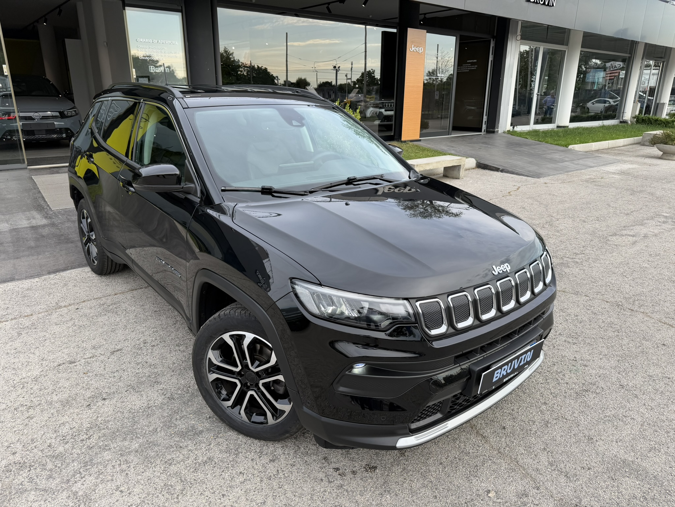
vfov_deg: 56.8
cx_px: 338
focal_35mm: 24
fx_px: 468
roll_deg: -0.7
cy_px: 254
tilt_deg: -19.5
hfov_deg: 71.6
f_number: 1.78
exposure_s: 1/931
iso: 80
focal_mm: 6.76
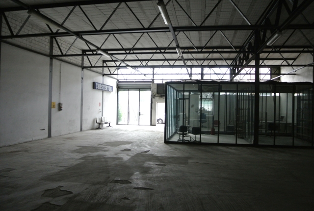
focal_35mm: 27
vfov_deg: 48.2
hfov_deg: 67.3
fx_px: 236
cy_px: 106
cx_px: 157
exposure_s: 1/50
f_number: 3.5
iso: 800
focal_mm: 10
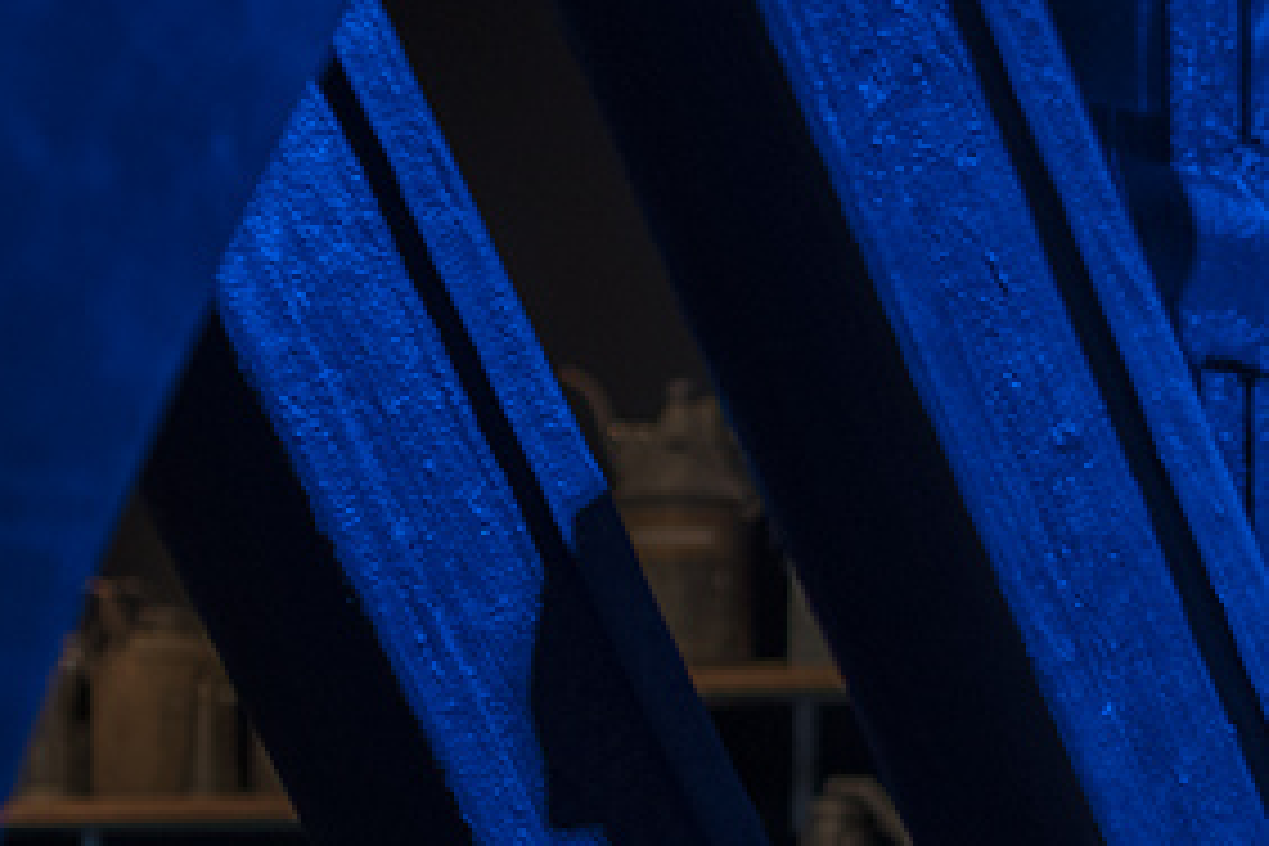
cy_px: 1181
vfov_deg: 9.0
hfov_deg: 13.5
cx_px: 1418
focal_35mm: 149
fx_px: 5252
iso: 400
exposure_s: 1/160
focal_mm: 35
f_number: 1.4
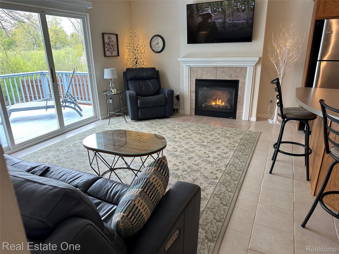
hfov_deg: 71.6
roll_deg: +1.3
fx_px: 235
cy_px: 127
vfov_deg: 56.8
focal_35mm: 24
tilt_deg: -18.3
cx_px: 170
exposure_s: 1/120
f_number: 1.78
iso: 80
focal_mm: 6.86
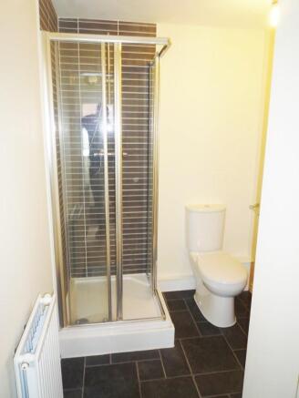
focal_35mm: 25
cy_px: 199
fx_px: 288
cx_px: 150
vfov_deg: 69.4
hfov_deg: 54.9
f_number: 2.8
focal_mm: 4.4
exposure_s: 1/30
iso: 100
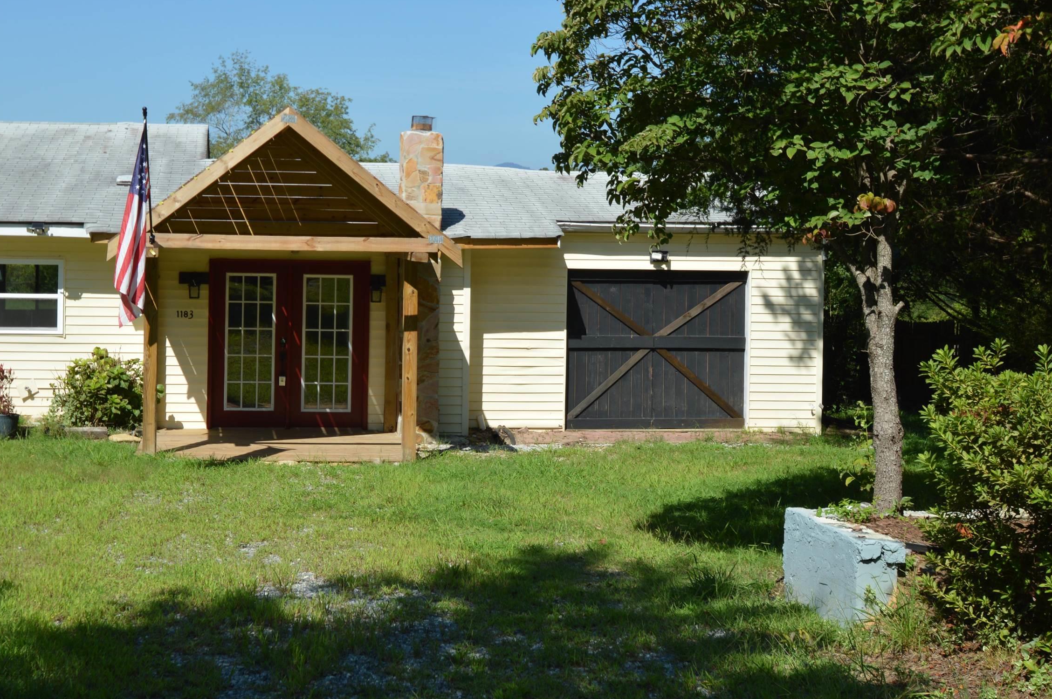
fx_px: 1430
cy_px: 272
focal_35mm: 49
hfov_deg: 40.2
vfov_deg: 27.4
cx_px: 413
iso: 100
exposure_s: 1/250
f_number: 8
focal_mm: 24
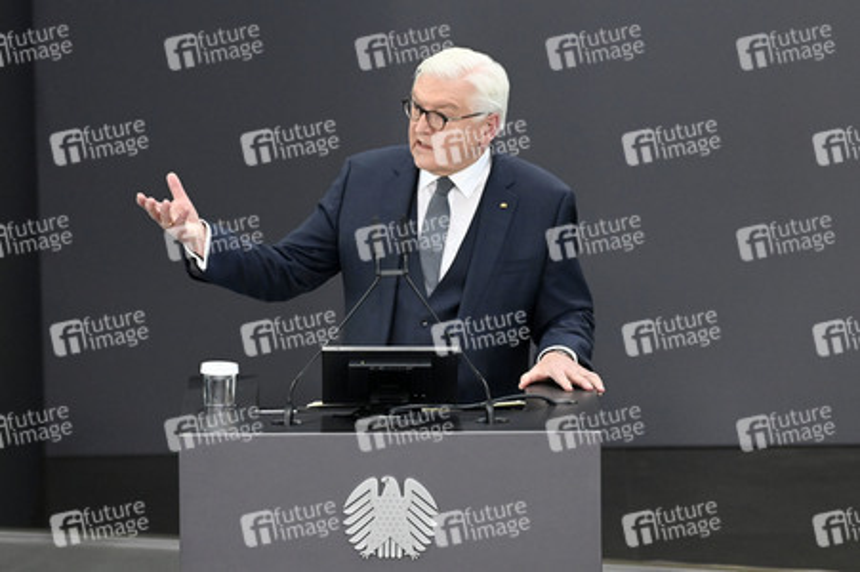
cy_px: 286
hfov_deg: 7.6
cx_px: 430
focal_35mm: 270
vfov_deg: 5.1
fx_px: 6445
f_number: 5.6
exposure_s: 1/400
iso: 8000
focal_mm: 270
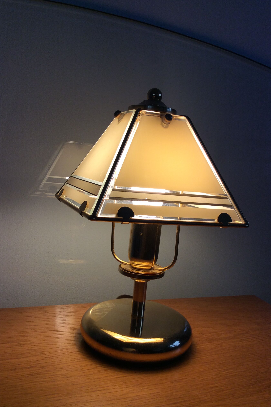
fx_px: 384
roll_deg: -3.6
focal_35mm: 34
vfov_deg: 55.8
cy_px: 205
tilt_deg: -6.0
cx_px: 130
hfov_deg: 38.9
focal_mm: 3.3
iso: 32
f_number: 2.4
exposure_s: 1/120
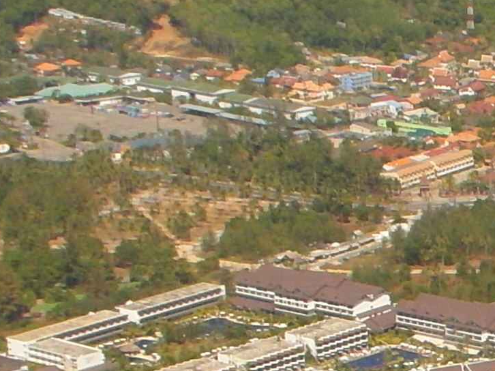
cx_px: 950
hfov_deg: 12.2
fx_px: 2087
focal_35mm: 146
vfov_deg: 10.0
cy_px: 434
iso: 100
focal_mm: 4.1
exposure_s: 1/750
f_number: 4
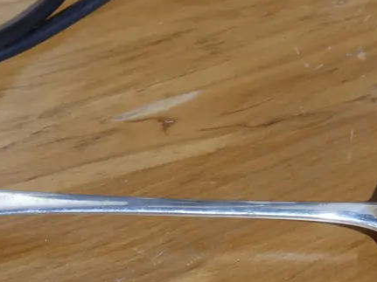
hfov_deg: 17.3
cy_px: 235
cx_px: 206
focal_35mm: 114
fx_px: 1241
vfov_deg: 12.9
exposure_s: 1/60
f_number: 5.6
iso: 640
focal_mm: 24
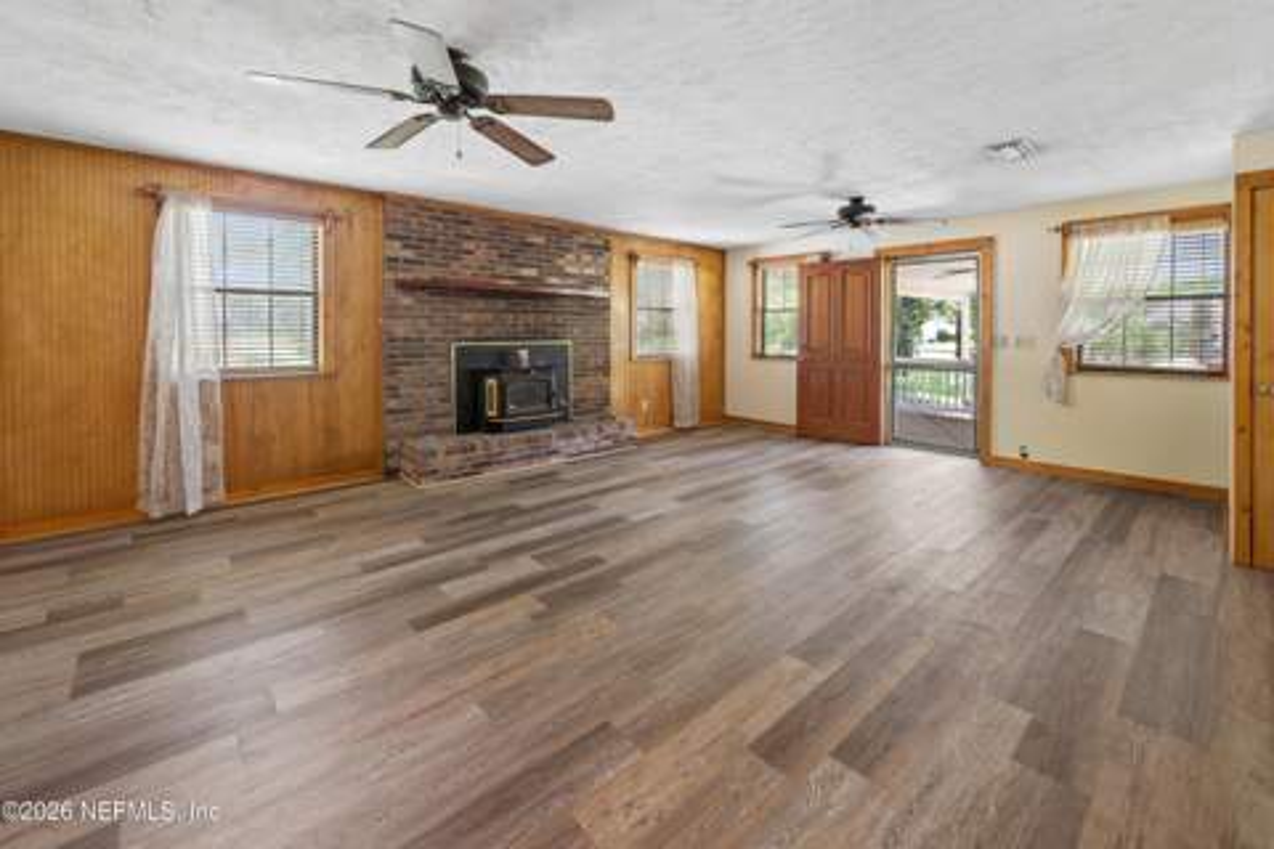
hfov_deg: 104.3
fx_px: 495
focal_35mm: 14
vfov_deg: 81.2
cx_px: 637
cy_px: 424
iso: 400
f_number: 8
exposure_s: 1/4
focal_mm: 14
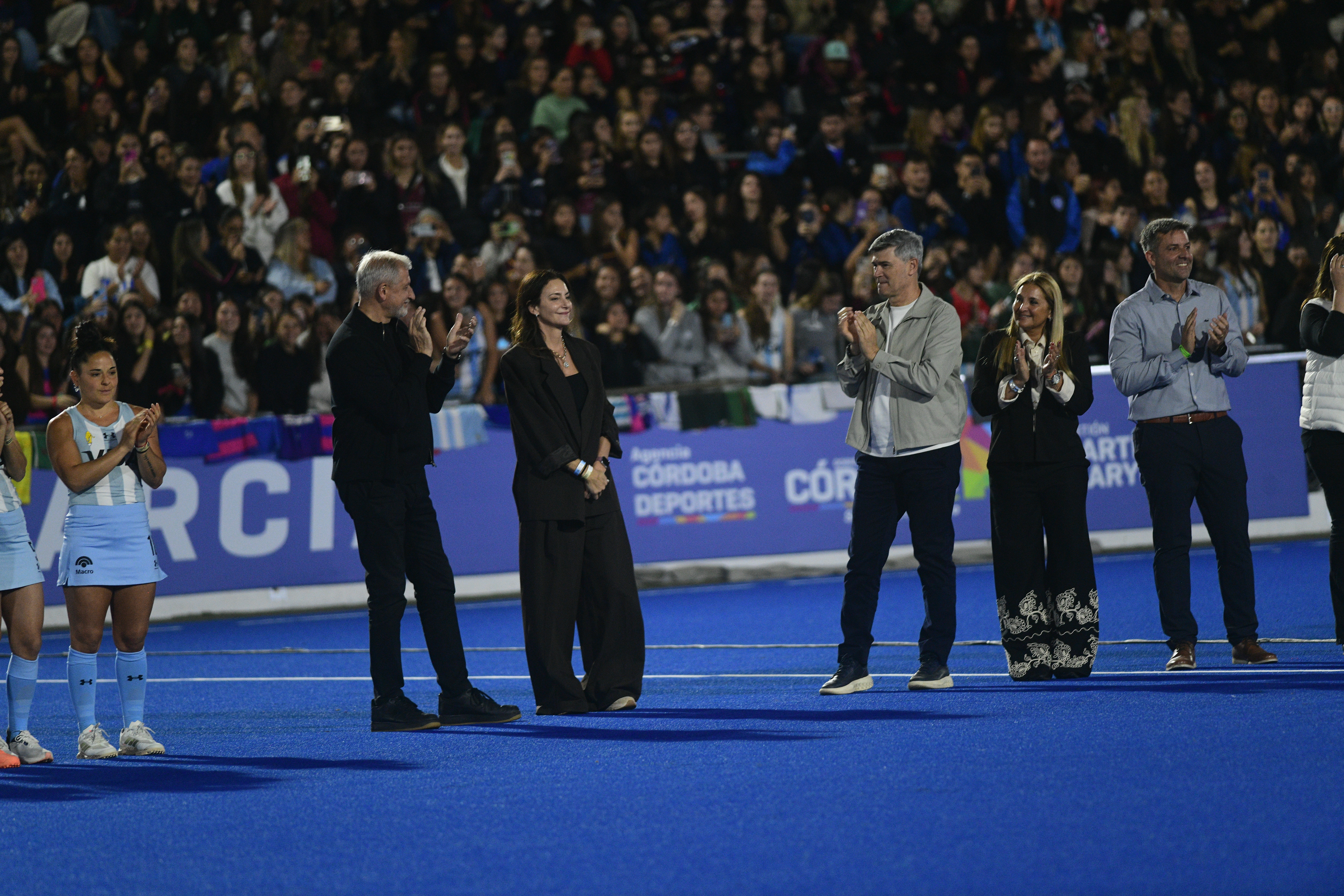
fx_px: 11199
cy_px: 448
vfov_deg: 4.6
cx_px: 672
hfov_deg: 6.9
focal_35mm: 300
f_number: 4
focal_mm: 300
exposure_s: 1/250
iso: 2500
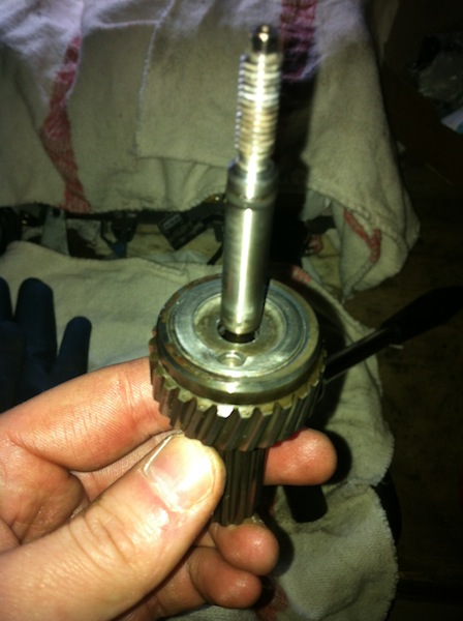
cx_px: 232
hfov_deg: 40.6
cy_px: 310
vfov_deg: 52.7
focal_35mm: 35
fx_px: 626
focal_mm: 3.85
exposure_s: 1/27
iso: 80
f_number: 2.8
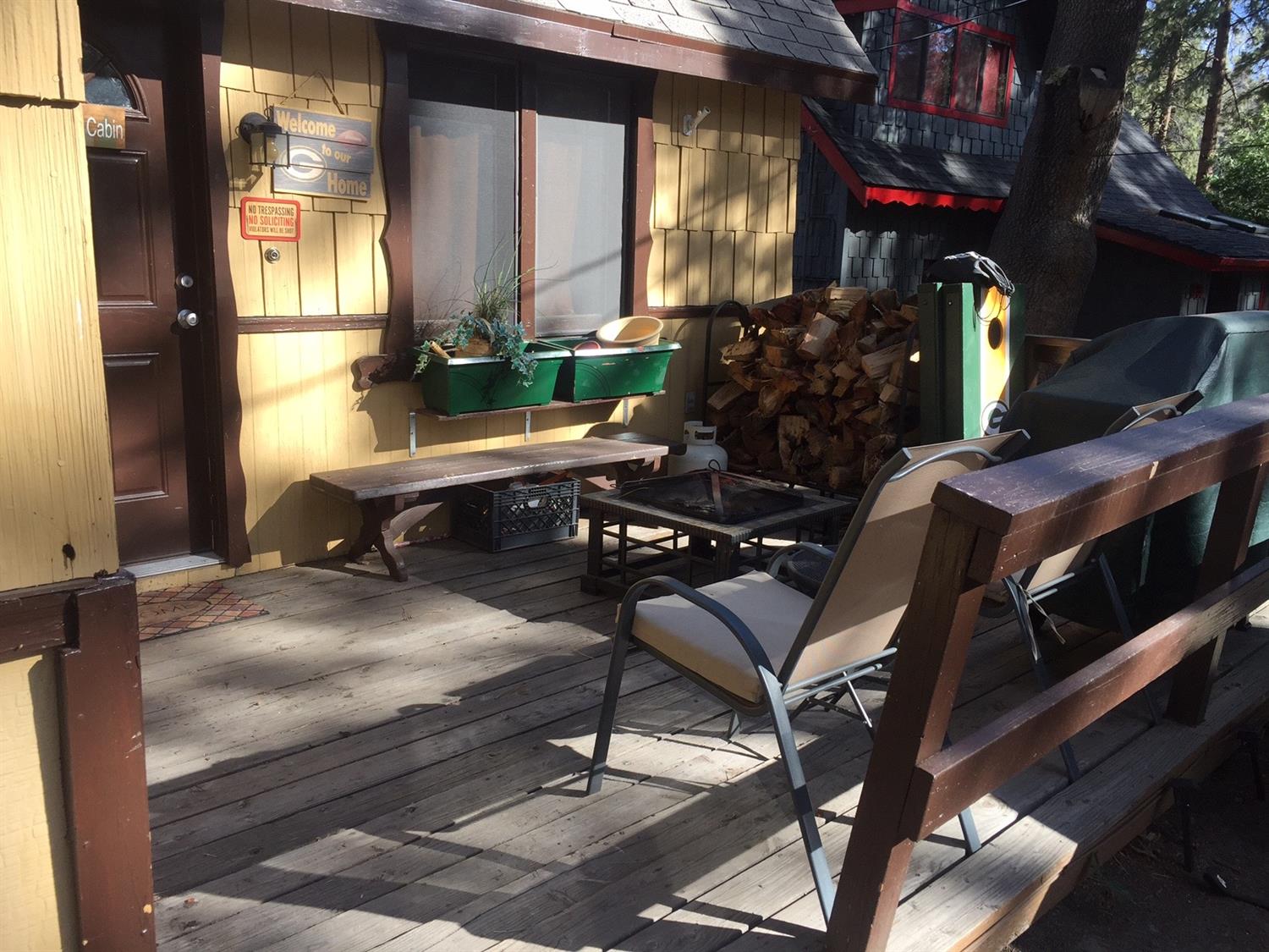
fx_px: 1063
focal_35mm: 29
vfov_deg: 48.2
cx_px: 634
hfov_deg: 61.7
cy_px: 476
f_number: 2.2
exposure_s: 1/565
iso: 32
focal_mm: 4.15
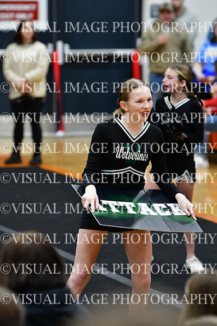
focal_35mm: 270
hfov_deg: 5.1
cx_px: 108
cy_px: 163
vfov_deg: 7.6
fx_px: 2440
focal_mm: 180
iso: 4000
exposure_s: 1/500
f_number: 3.5
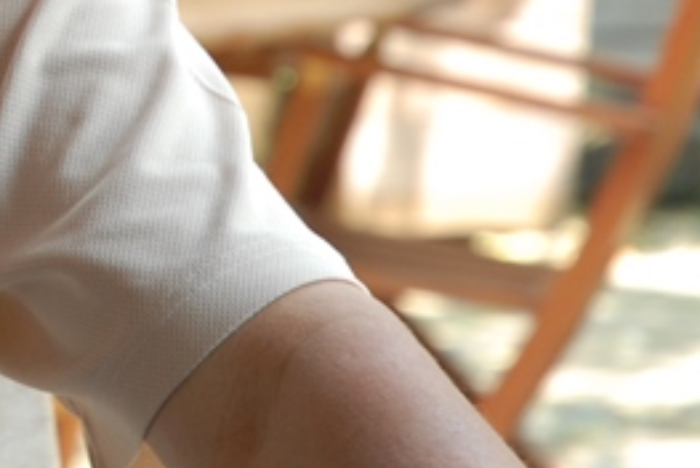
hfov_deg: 5.0
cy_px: -251
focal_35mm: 409
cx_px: -322
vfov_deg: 3.4
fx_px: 7961
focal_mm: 70
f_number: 5
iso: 320
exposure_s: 1/90
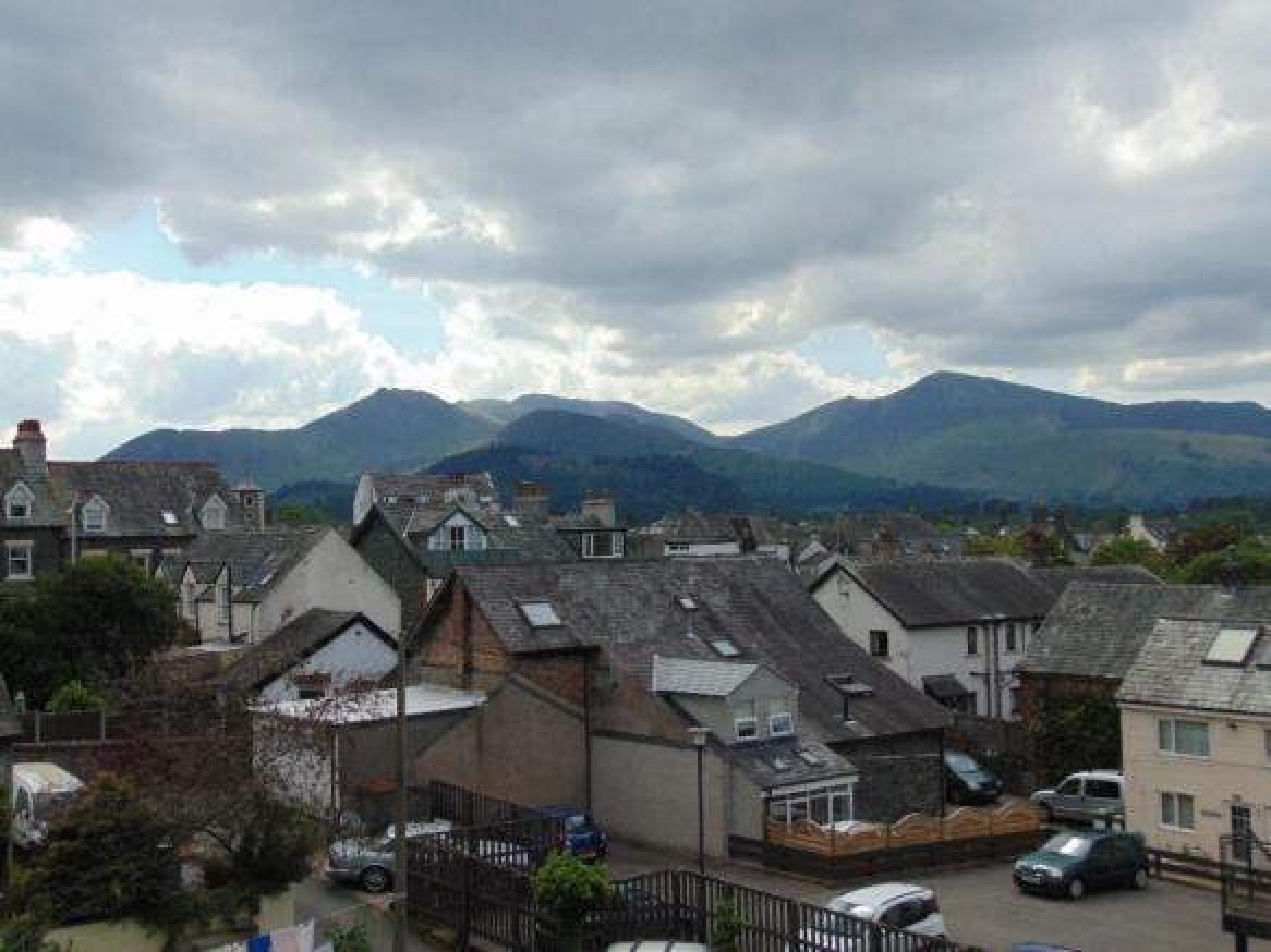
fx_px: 1542
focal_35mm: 42
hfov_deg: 44.8
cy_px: 476
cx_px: 636
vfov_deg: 34.3
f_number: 8.7
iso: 80
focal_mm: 7.6
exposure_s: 1/200
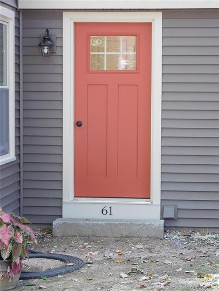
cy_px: 146
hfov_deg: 14.9
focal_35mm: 99
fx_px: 835
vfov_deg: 19.8
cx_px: 110
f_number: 4.6
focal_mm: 17.6
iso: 360
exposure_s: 1/30
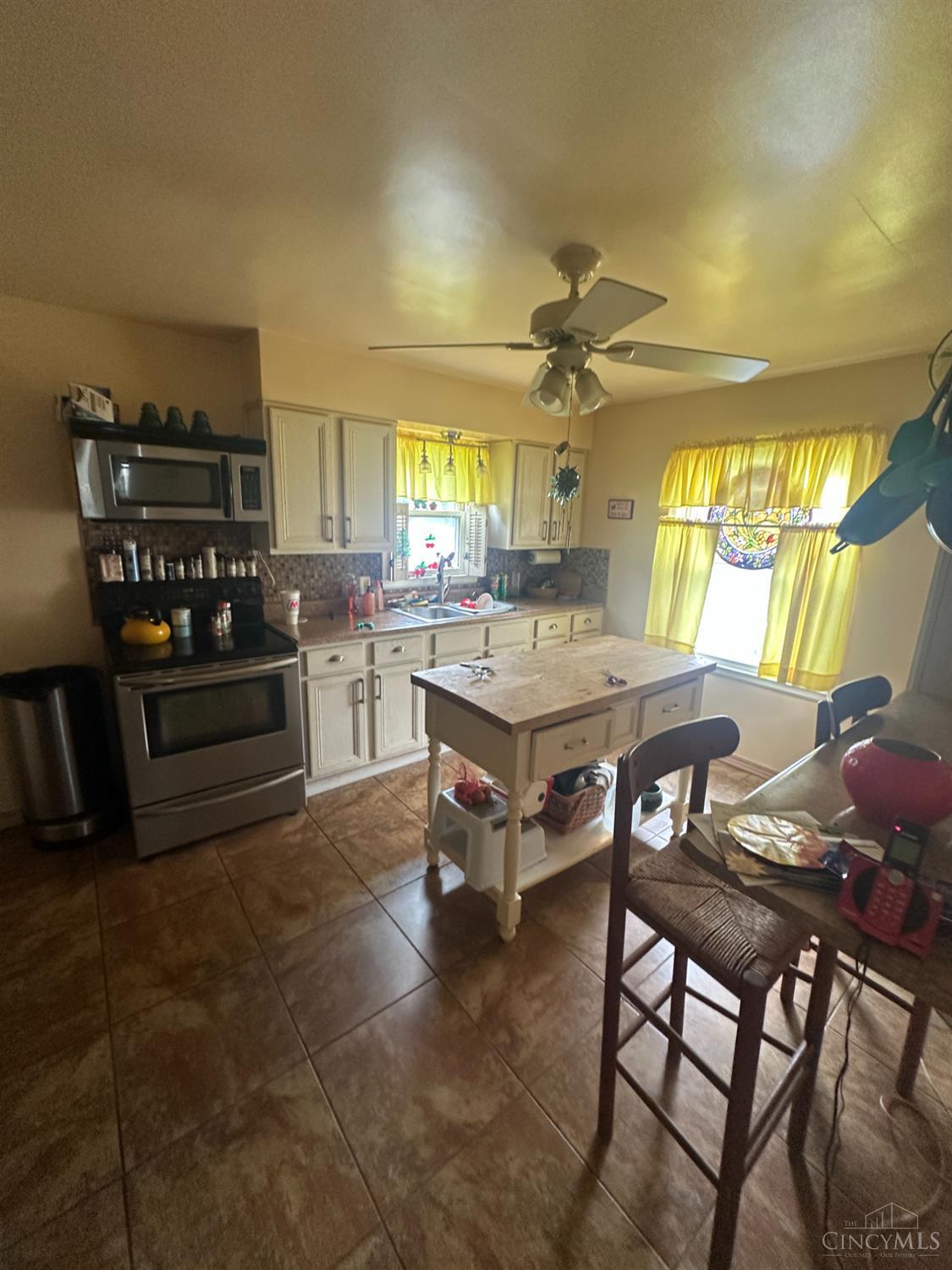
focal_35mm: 14
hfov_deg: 85.7
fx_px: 513
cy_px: 635
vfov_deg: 102.1
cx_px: 476
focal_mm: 2.22
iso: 200
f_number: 2.2
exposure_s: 1/60
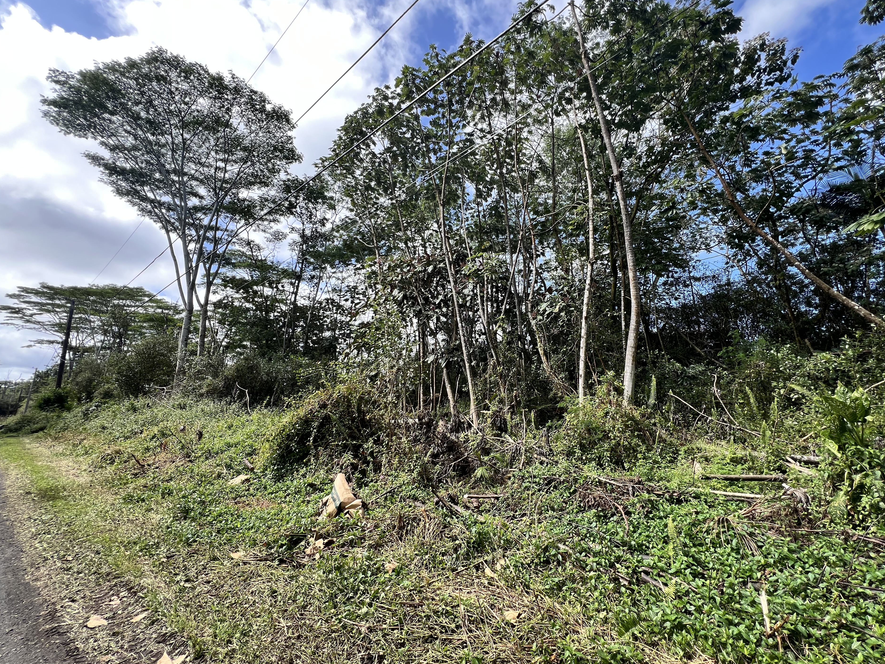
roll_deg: +1.4
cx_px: 470
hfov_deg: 101.9
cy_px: 321
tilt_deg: +13.1
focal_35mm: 14
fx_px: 358
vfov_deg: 85.6
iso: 32
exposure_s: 1/428
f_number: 1.8
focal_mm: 1.57
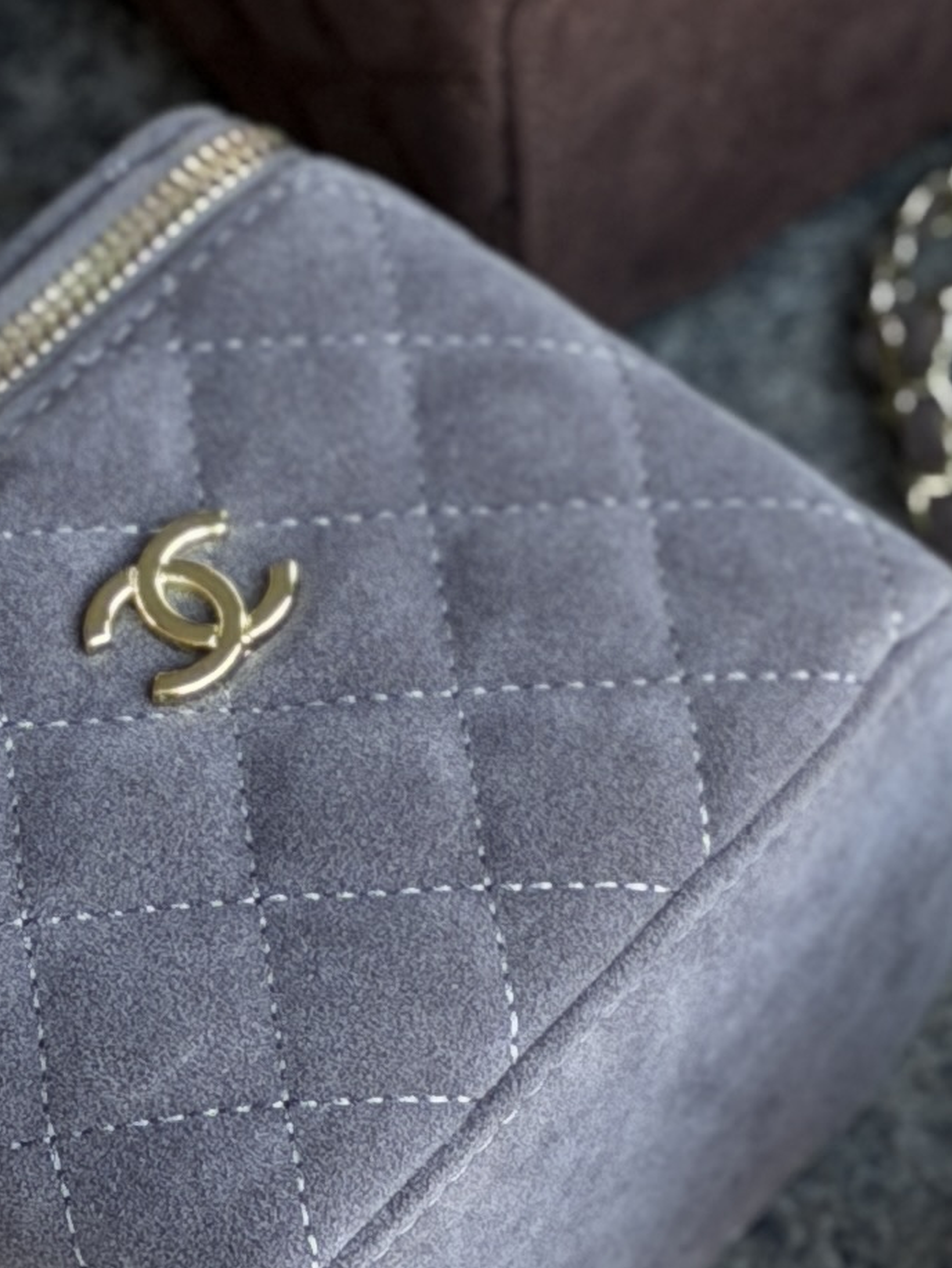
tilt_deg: -53.1
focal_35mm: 211
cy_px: 149
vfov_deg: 9.3
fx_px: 7735
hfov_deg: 7.0
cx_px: 1155
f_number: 1.78
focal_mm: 6.76
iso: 80
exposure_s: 1/121
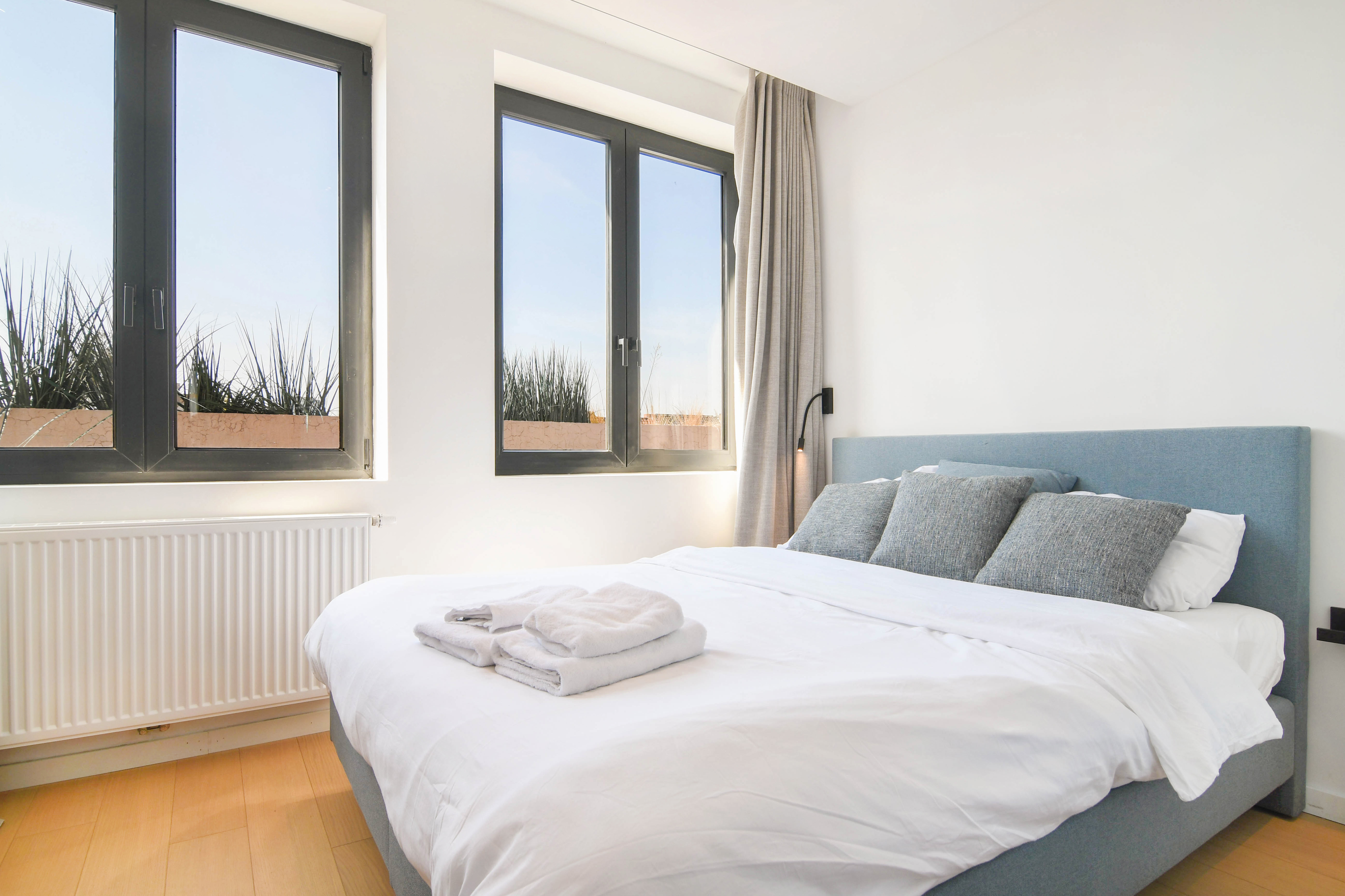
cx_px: 672
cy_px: 448
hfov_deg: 90.0
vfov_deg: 67.4
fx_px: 672
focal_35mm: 18
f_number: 10
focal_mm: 12
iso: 200
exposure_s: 1/250
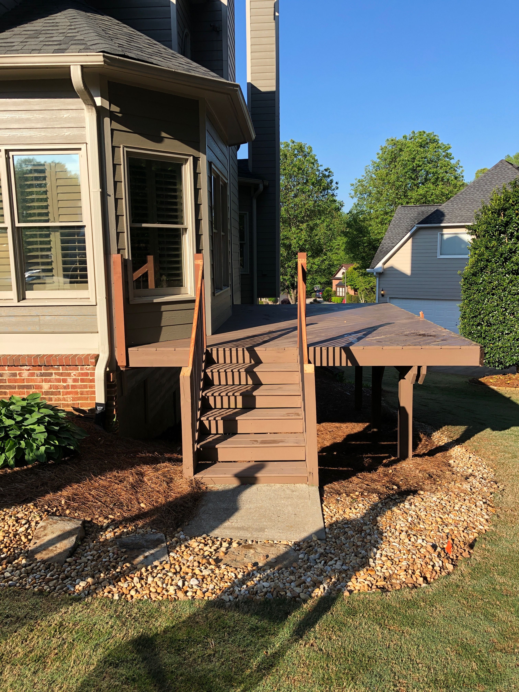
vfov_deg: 63.4
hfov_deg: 49.7
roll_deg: +0.3
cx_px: 260
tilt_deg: -8.7
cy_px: 346
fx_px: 560
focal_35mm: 28
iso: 20
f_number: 1.8
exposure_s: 1/1000
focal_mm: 4
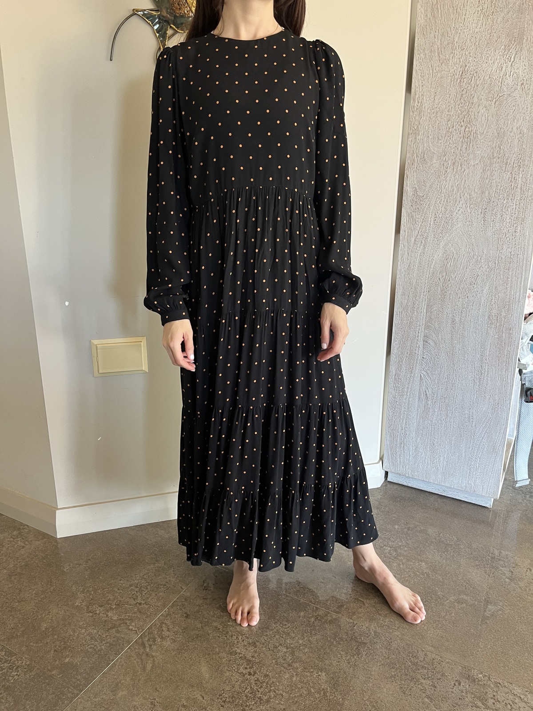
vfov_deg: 67.3
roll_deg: -2.1
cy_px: 356
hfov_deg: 53.1
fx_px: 534
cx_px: 266
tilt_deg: -18.5
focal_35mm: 26
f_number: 1.6
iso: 160
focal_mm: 5.1
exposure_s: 1/60
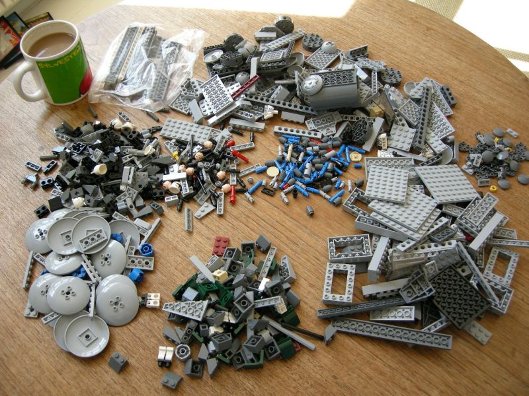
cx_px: 264
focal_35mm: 36
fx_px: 550
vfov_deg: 39.7
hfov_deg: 51.4
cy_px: 198
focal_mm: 7.5
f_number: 2.7
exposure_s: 1/59.7
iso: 88
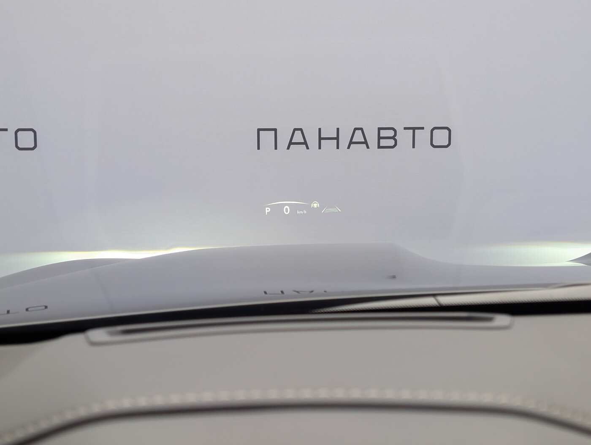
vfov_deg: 29.7
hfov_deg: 38.9
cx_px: 296
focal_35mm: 49
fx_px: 838
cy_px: 222
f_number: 1.68
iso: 231
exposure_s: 1/300
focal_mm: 6.9
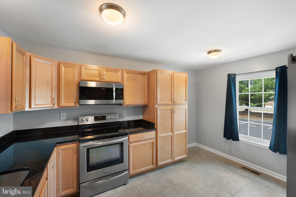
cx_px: 148
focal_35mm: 15
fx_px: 123
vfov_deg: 77.3
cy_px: 98
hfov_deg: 100.4
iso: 800
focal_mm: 10
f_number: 8
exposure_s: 1/1000
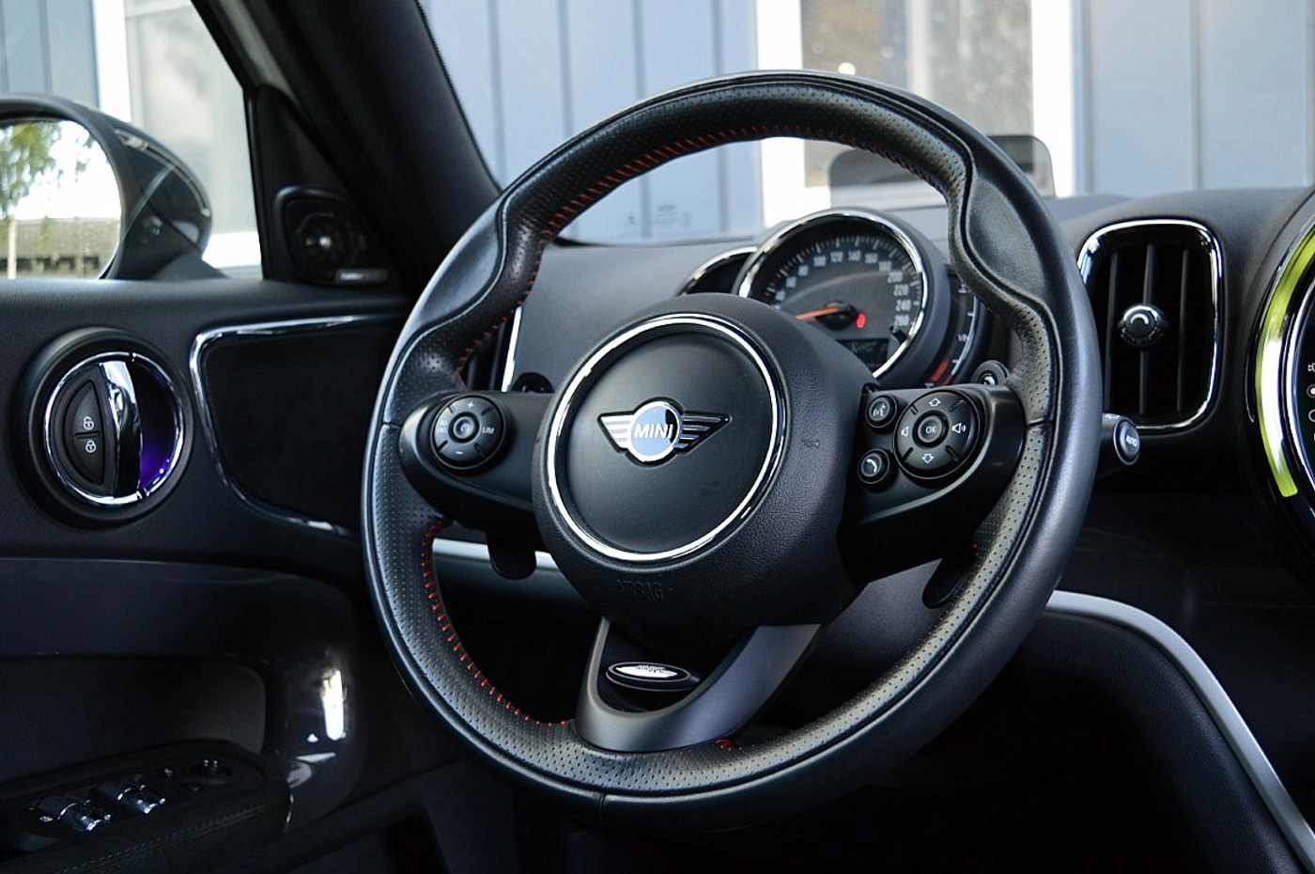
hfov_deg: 51.3
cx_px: 658
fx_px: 1368
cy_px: 437
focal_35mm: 38
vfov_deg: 35.4
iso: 800
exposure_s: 1/60
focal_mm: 25
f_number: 4.5
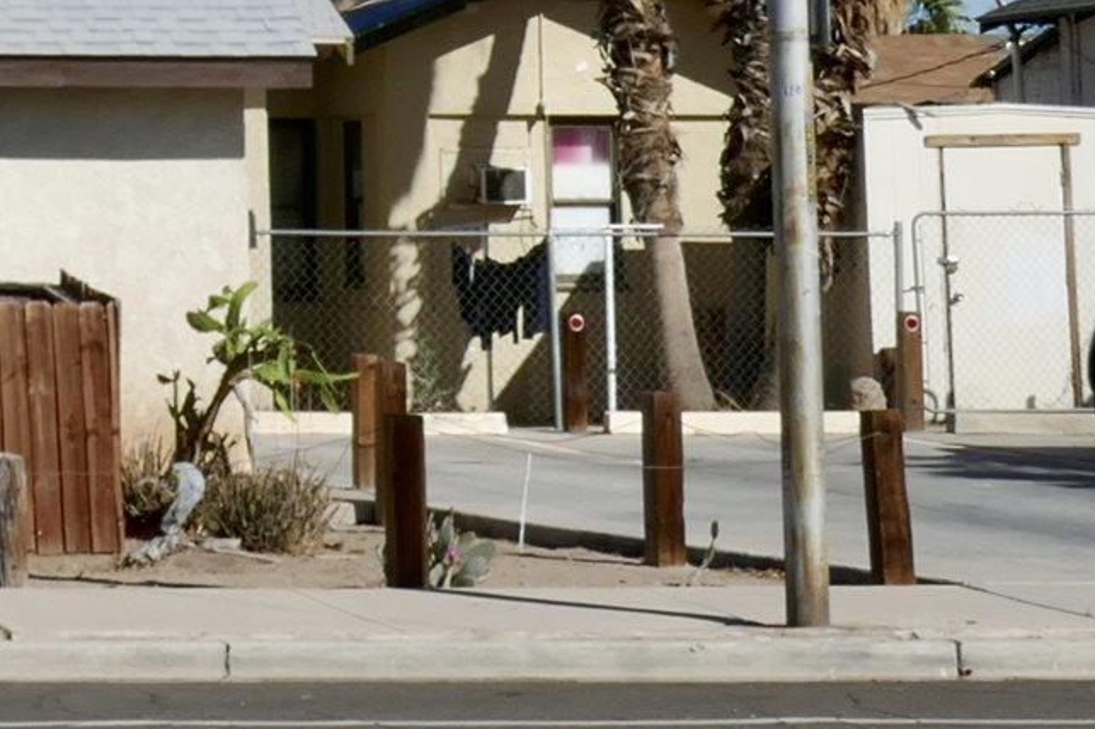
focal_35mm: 153
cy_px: -315
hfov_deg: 12.5
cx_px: -763
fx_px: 4651
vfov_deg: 8.8
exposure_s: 1/640
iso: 125
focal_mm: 11.5
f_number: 8
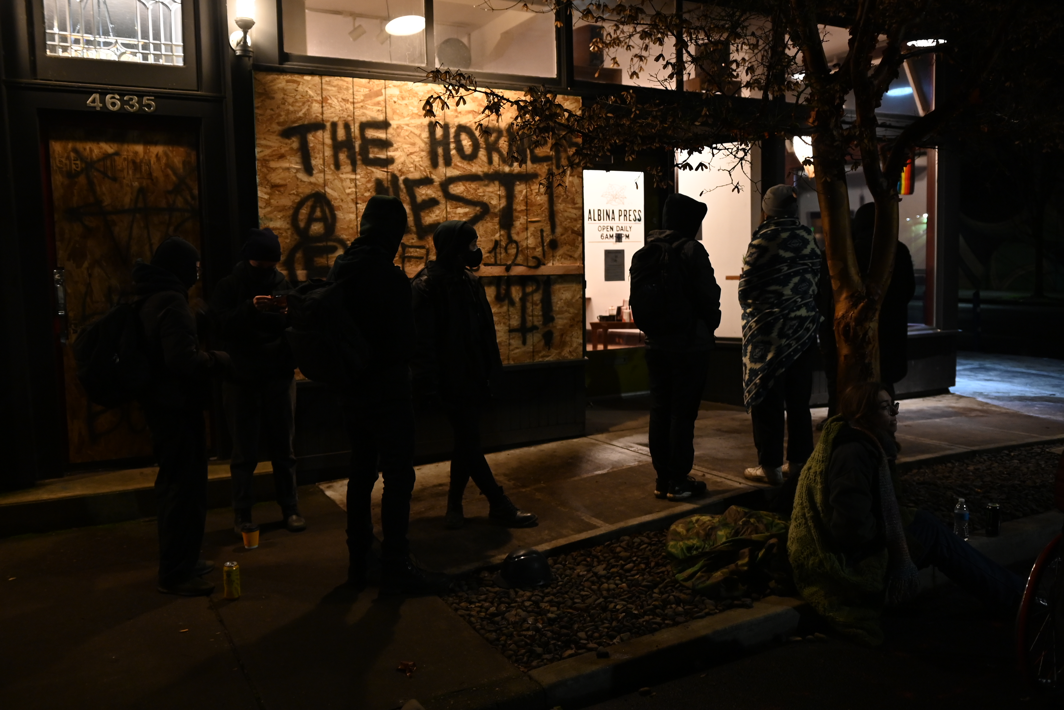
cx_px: 532
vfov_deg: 43.6
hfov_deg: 61.9
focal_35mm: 30
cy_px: 355
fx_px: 887
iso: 800
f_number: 1.8
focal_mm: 20
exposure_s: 1/30
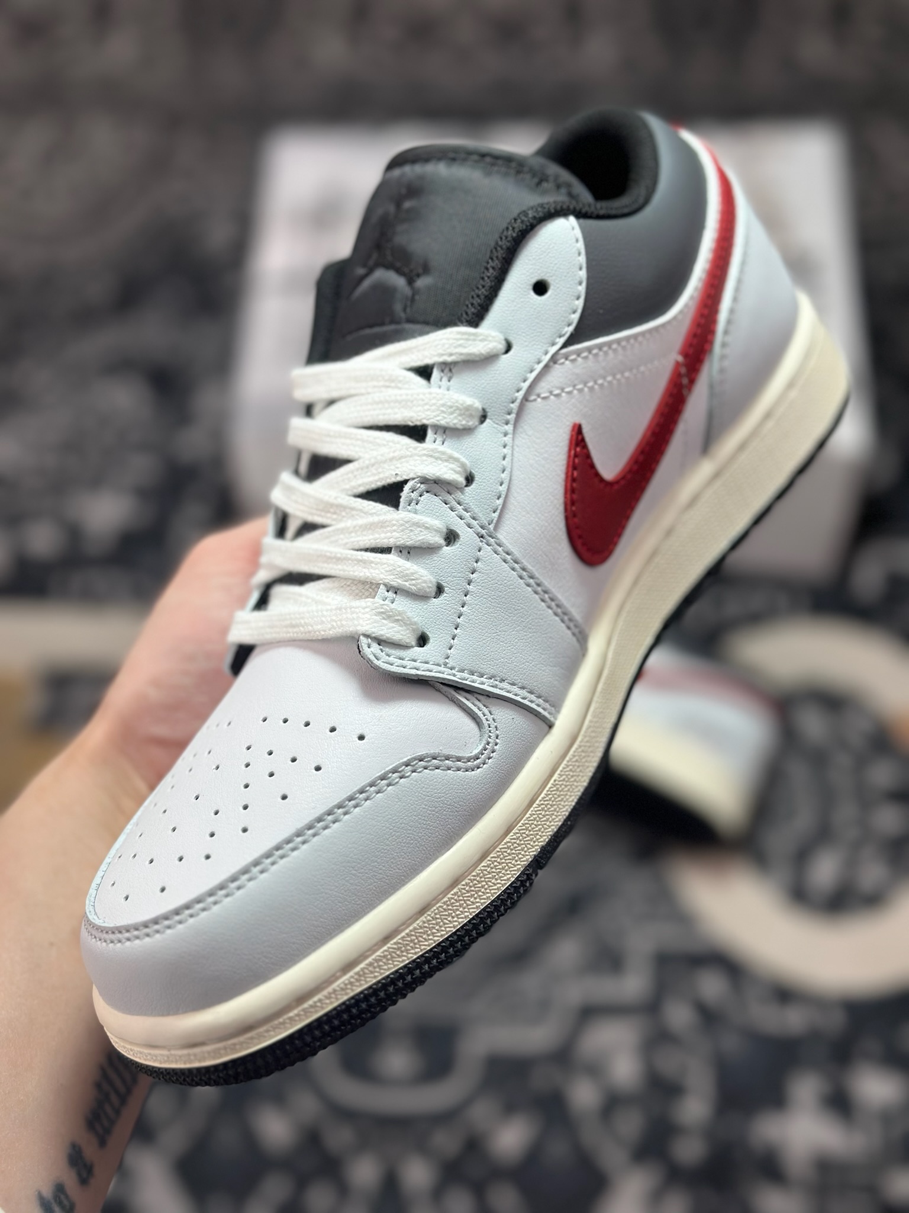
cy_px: 606
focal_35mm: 48
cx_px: 454
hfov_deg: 30.3
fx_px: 1681
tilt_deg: -56.5
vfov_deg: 39.7
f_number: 1.78
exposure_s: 1/1517
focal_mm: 6.86
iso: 80
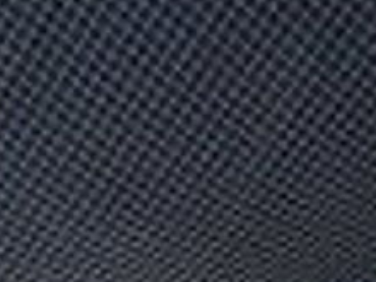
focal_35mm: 118
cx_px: 367
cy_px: 605
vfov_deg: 11.1
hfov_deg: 16.4
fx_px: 1282
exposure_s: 1/800
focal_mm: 4.6
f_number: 3.2
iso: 80
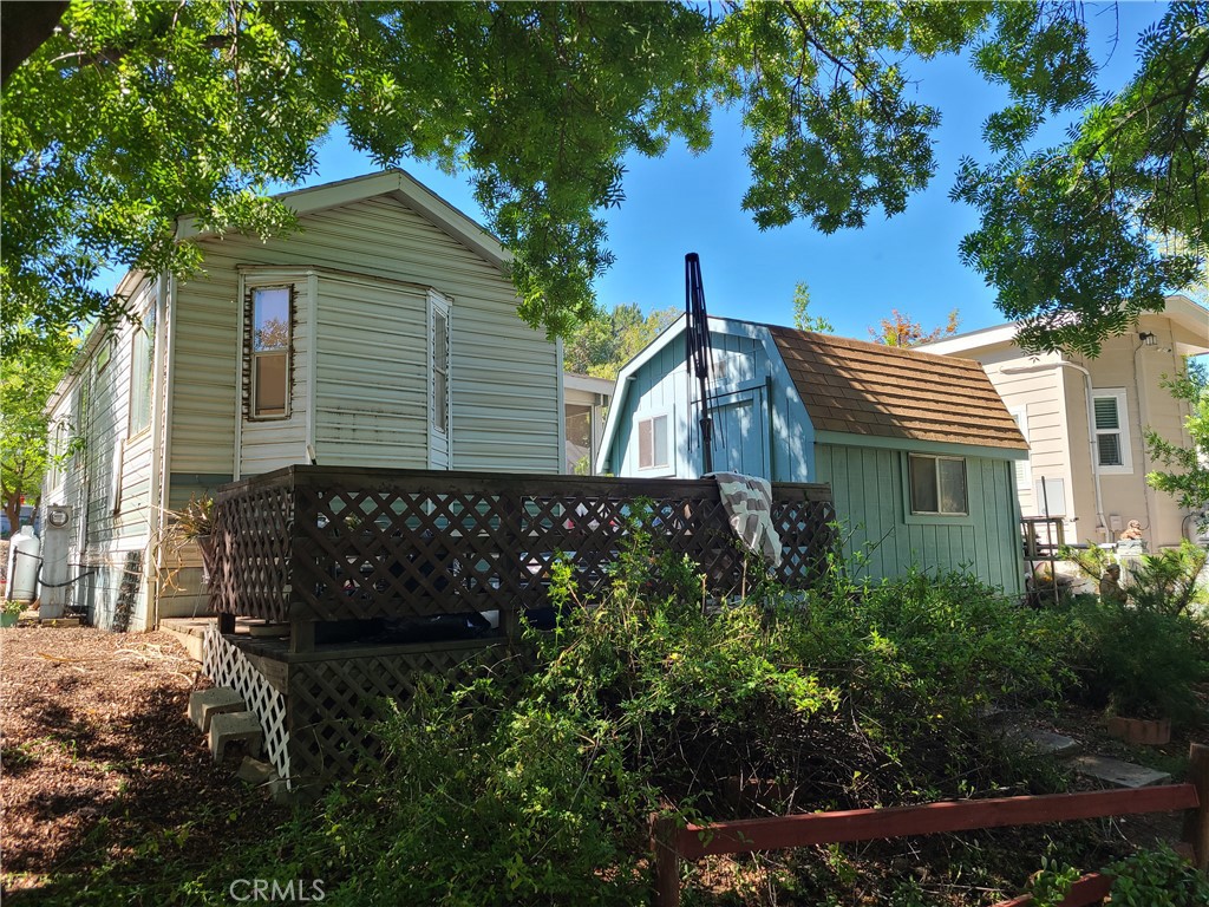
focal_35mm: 26
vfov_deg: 53.1
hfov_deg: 67.3
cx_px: 604
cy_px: 454
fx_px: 908
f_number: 1.8
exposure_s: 1/539
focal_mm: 5.4
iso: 40
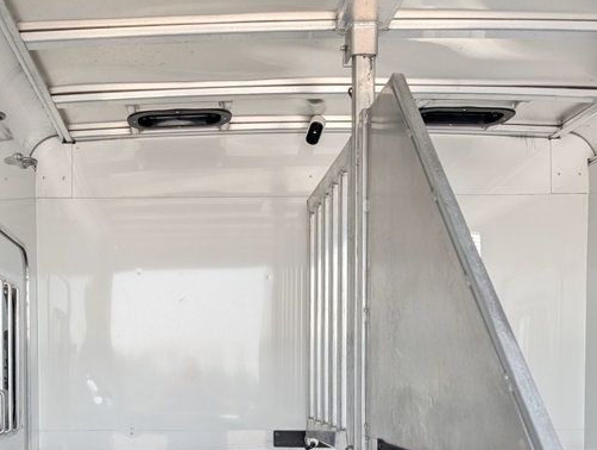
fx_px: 846
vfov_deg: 28.5
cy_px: 416
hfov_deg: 38.2
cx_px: 172
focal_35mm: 49
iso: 23
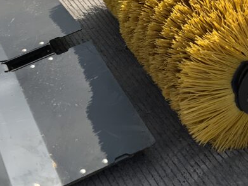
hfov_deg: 25.7
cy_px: 25
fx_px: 544
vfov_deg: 19.1
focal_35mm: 76
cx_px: 127
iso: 16
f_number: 1.8
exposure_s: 1/1786
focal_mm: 3
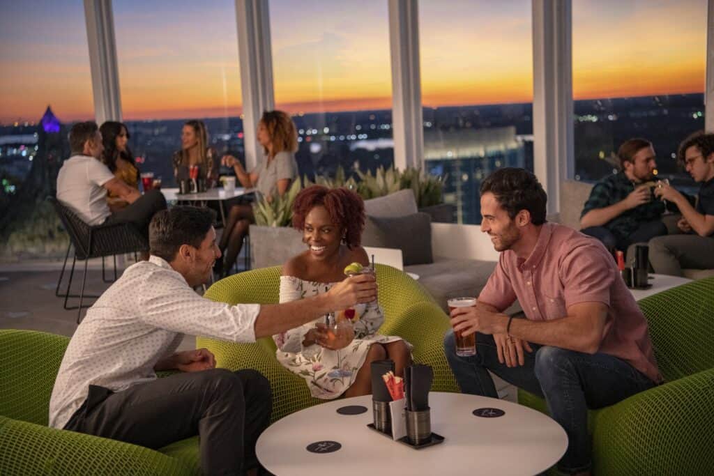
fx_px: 992
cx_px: 357
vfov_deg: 27.0
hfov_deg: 39.6
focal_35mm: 50
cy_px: 238
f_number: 2.8
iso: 3200
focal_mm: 50
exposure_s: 1/100
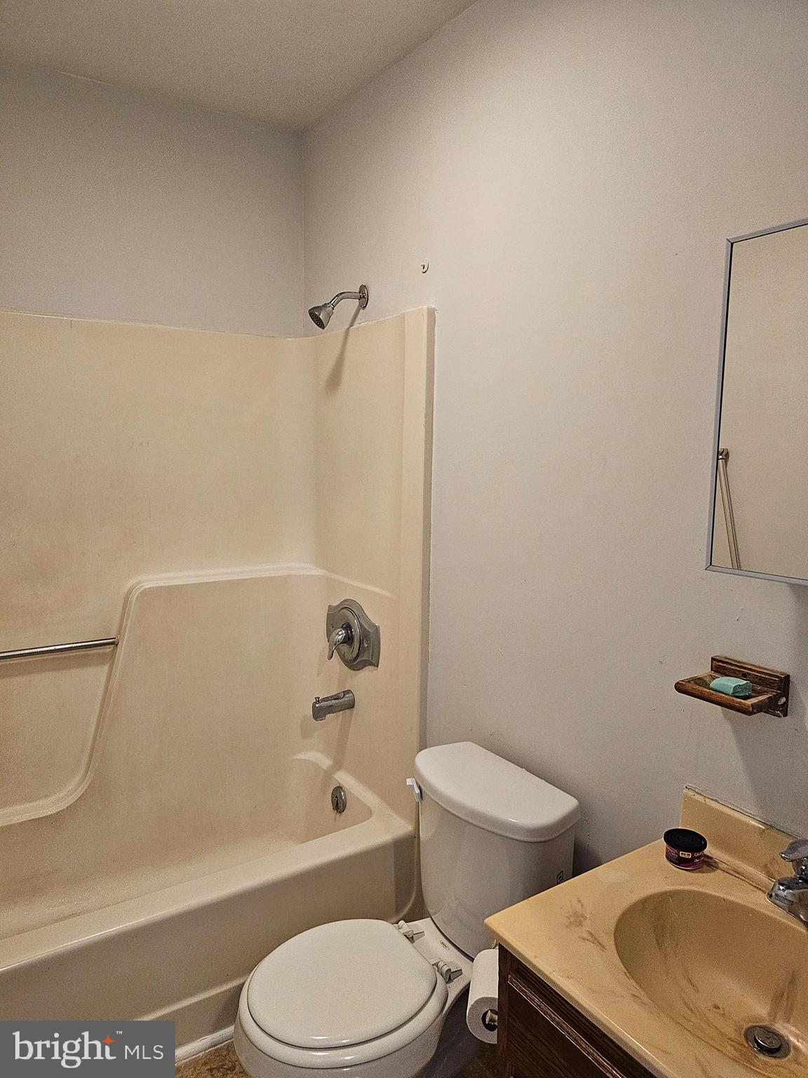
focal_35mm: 23
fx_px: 716
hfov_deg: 58.9
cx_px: 404
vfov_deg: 73.9
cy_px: 539
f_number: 1.7
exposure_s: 1/120
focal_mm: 6.3
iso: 640
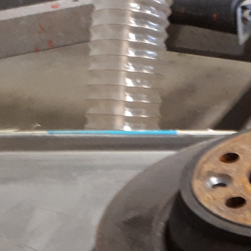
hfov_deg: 13.5
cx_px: 302
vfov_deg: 12.7
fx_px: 1034
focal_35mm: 126
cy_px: 437
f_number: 1.9
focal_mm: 3.6
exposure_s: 1/17
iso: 250
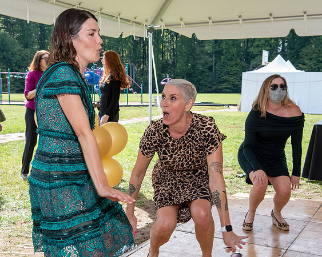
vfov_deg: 31.9
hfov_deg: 39.3
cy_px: 128
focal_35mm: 47
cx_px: 150
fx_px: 451
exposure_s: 1/250
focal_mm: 28
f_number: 6.3
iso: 400
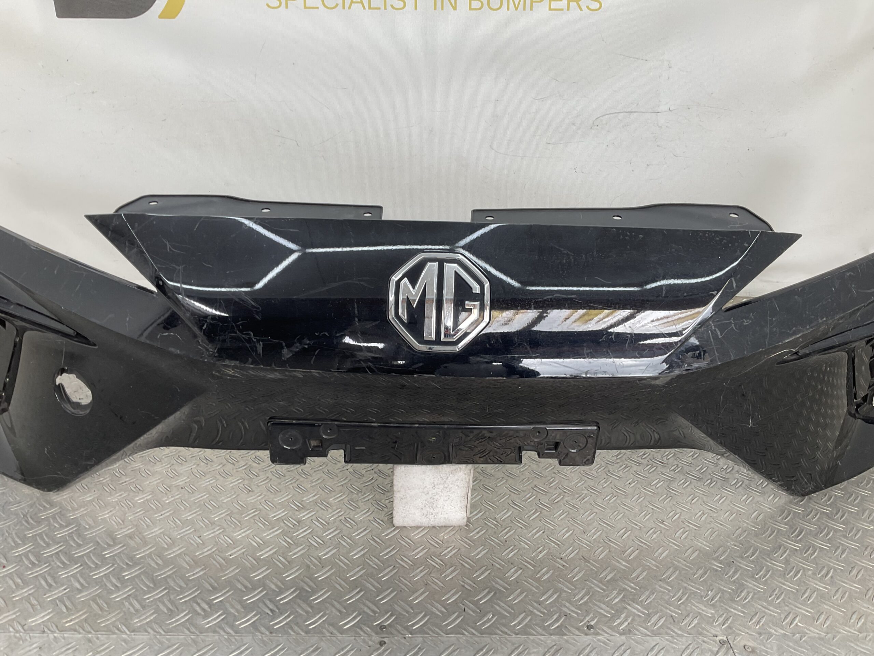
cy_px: 328
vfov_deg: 48.2
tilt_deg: -23.1
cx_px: 437
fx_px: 732
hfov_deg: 61.7
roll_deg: -2.7
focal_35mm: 29
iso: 16
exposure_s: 1/100
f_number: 1.8
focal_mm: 3
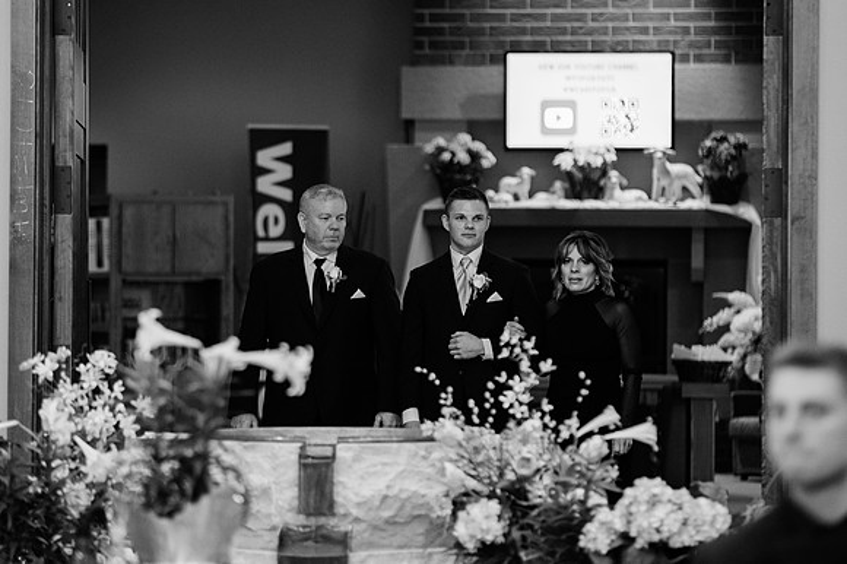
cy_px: 199
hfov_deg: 11.8
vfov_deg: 7.8
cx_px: 381
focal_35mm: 175
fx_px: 4112
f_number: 2.8
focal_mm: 135
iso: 1600
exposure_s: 1/250
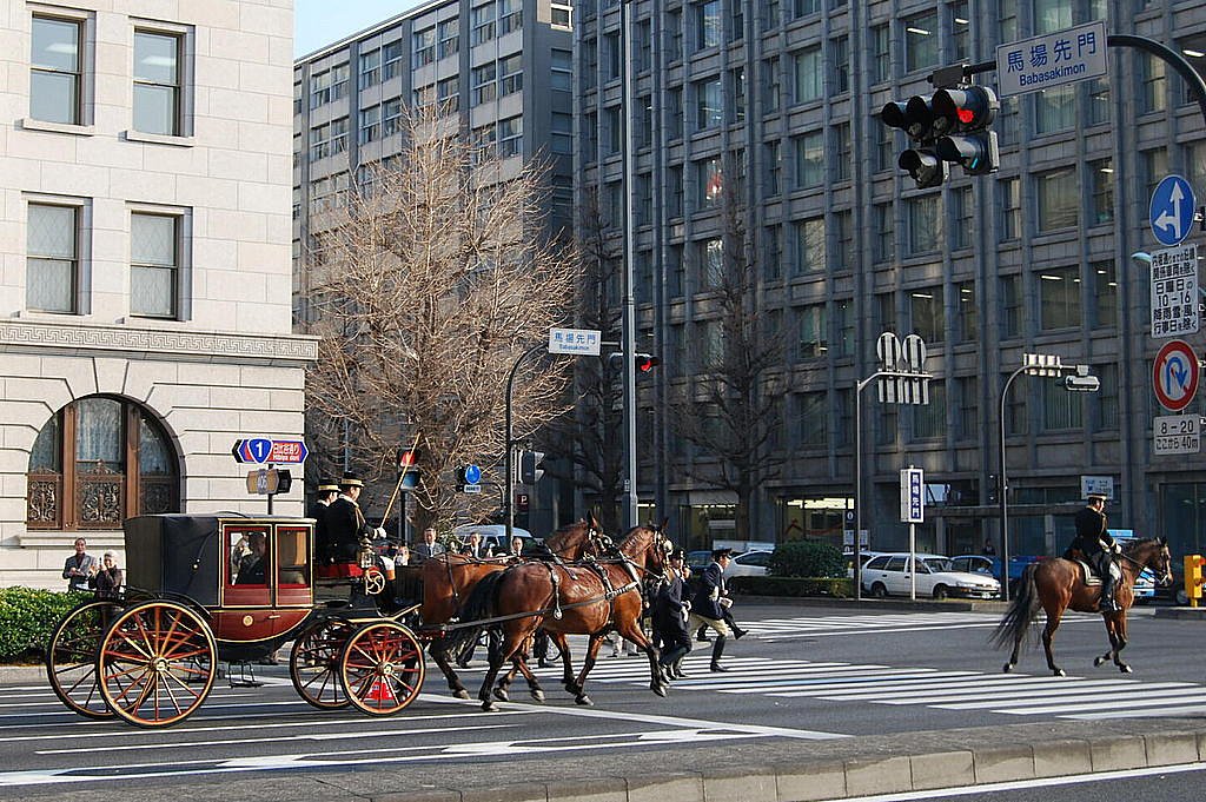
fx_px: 1607
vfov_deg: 28.0
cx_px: 603
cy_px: 401
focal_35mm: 48
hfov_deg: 41.1
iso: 100
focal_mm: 32
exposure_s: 1/125
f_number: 5.6
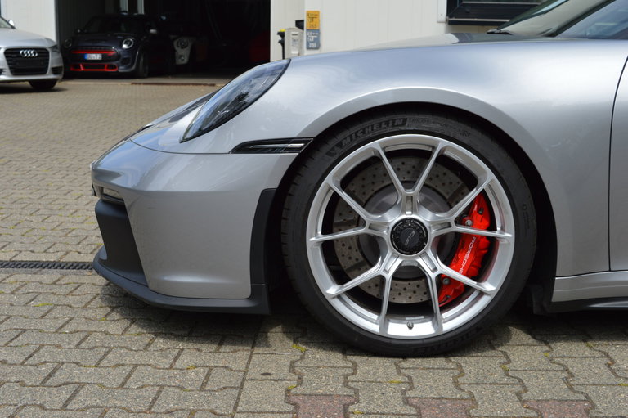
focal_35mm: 48
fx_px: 837
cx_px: 314
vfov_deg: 28.0
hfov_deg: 41.1
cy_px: 209
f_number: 8
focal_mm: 32
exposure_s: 1/250
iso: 100
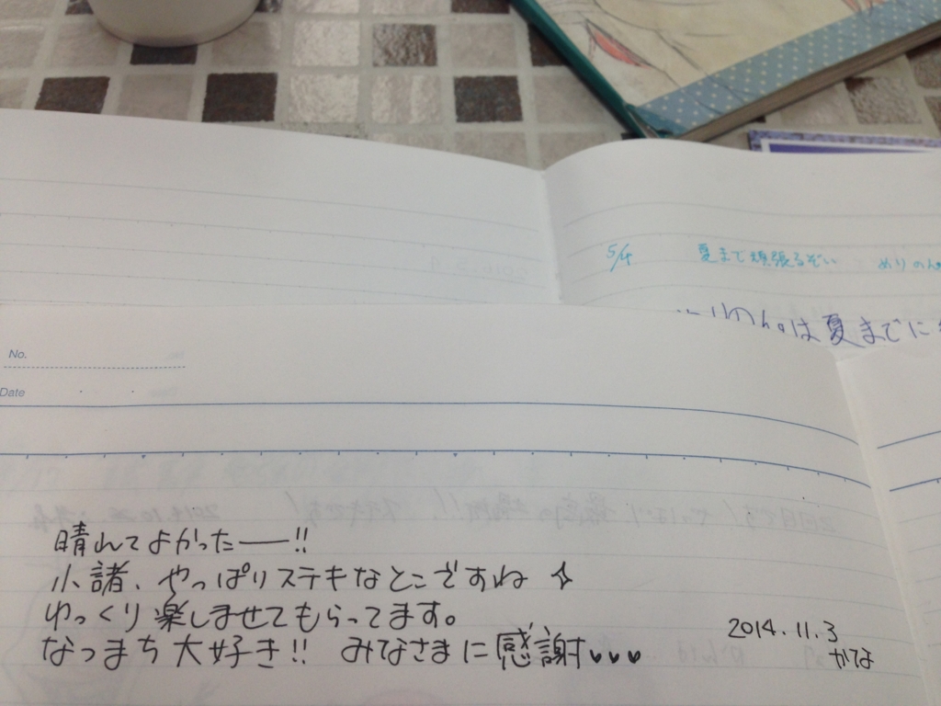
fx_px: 897
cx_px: 470
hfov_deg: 55.4
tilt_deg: -58.8
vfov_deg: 42.9
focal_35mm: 33
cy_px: 353
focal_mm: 4.12
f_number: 2.4
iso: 64
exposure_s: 1/120
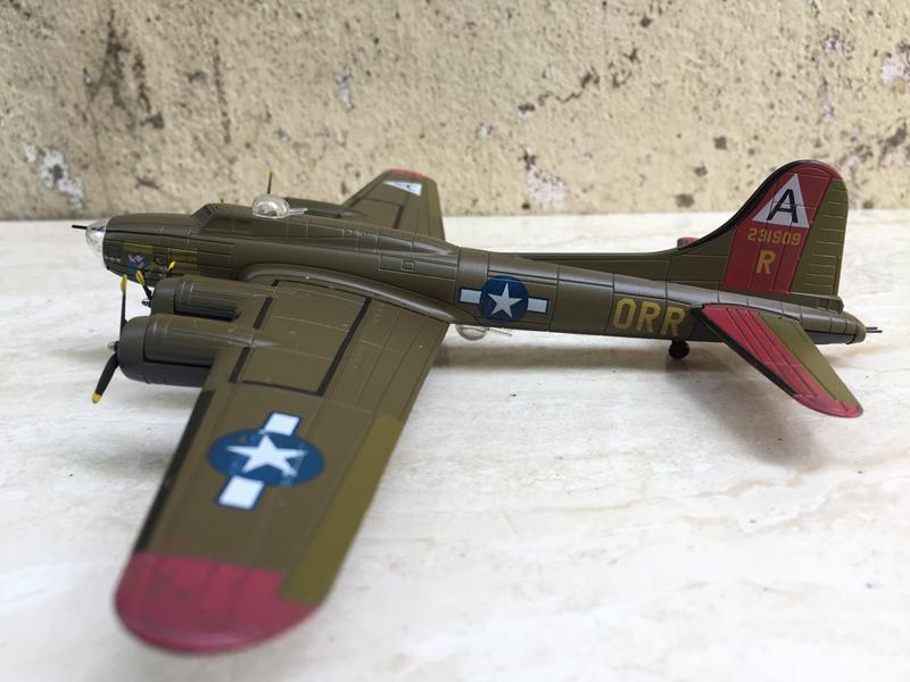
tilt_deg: -21.8
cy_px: 341
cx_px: 455
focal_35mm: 29
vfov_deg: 48.2
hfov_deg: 61.7
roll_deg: +0.3
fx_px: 762
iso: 40
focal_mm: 4.15
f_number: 2.2
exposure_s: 1/100
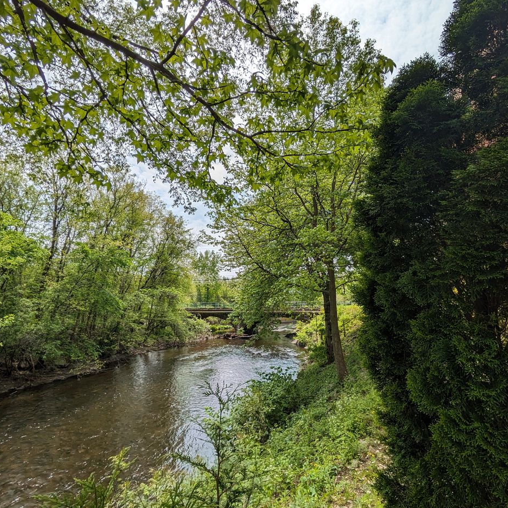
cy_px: 258
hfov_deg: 83.9
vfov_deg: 84.0
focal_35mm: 17
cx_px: 264
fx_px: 282
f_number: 2.2
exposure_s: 1/2404
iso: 40
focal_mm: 1.83
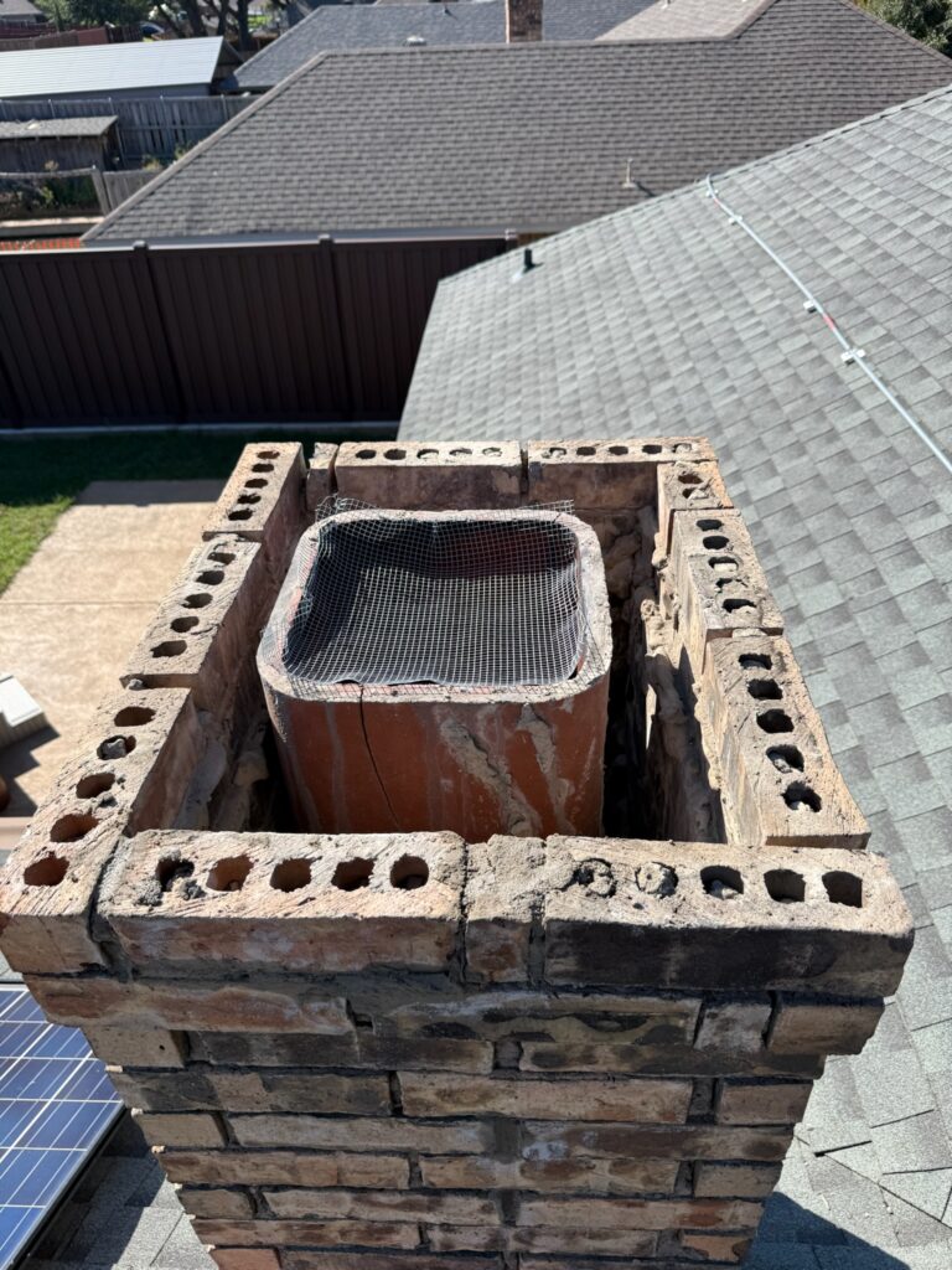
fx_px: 880
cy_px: 635
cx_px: 476
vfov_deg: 71.6
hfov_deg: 56.8
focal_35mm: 24
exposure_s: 1/2611
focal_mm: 6.76
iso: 80
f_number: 1.78
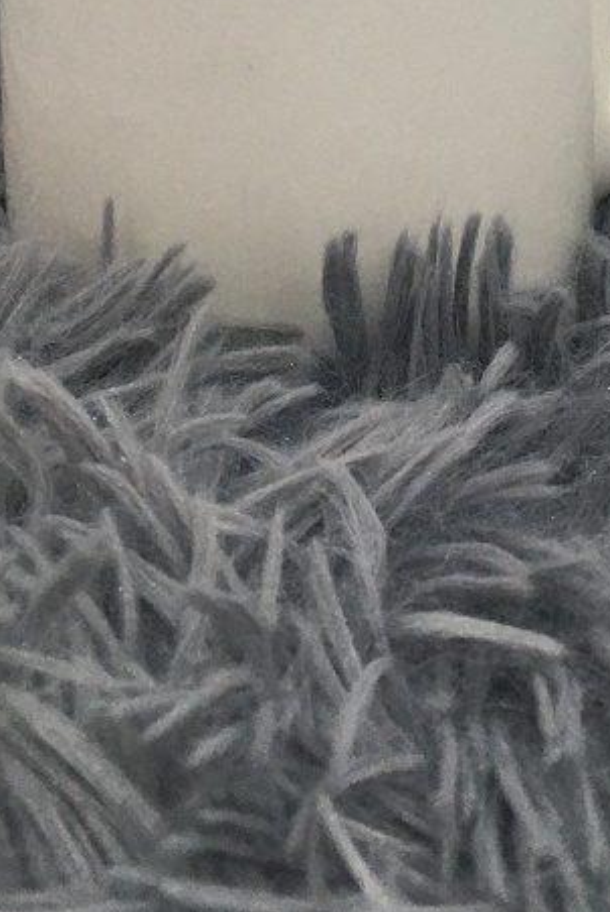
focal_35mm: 80
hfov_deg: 17.1
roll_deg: -0.2
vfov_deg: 23.0
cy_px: -210
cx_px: 351
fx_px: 2030
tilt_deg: -15.4
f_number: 2.2
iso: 64
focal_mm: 4.15
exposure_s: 1/33
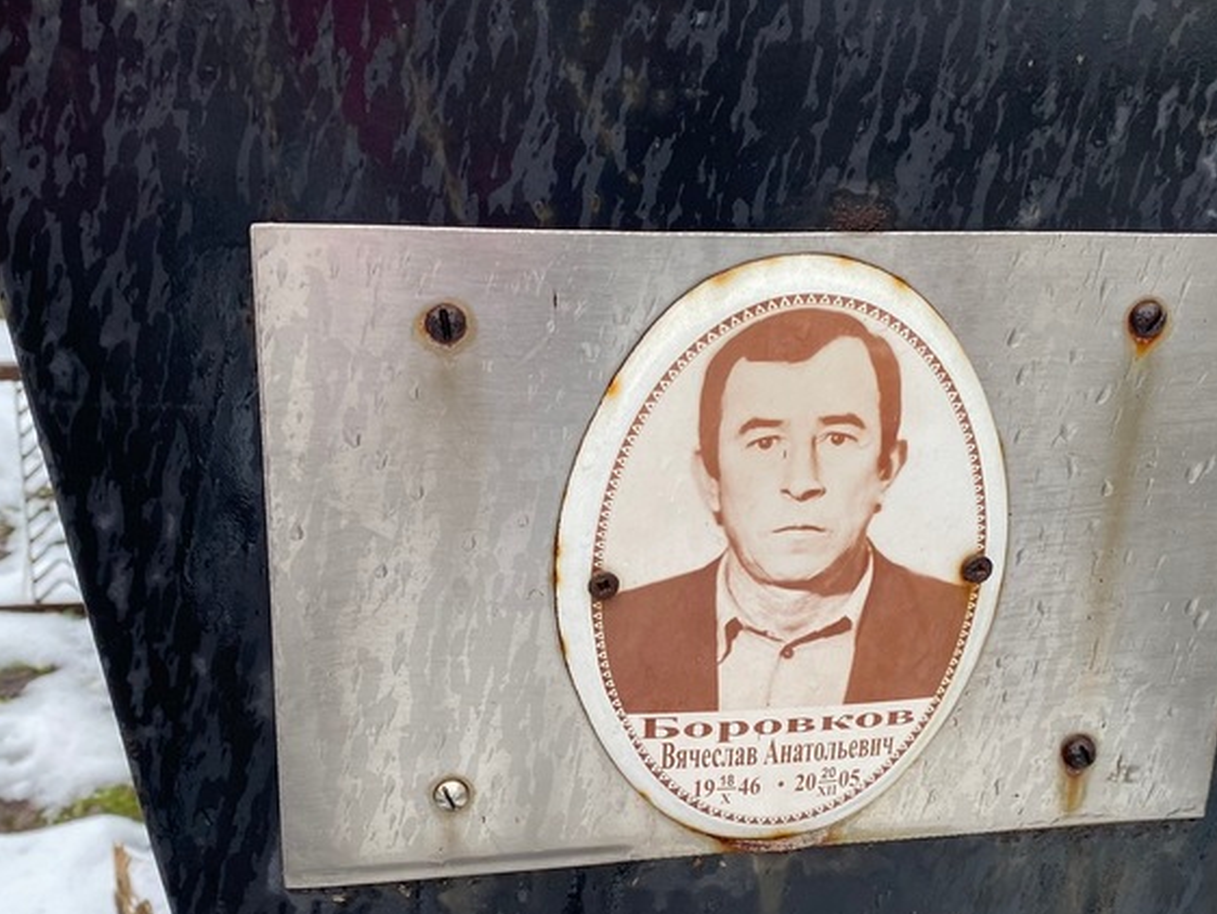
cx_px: 617
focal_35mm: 37
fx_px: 1301
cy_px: 435
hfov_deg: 50.1
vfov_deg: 38.7
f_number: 1.8
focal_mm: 4.25
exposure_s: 1/121
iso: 64
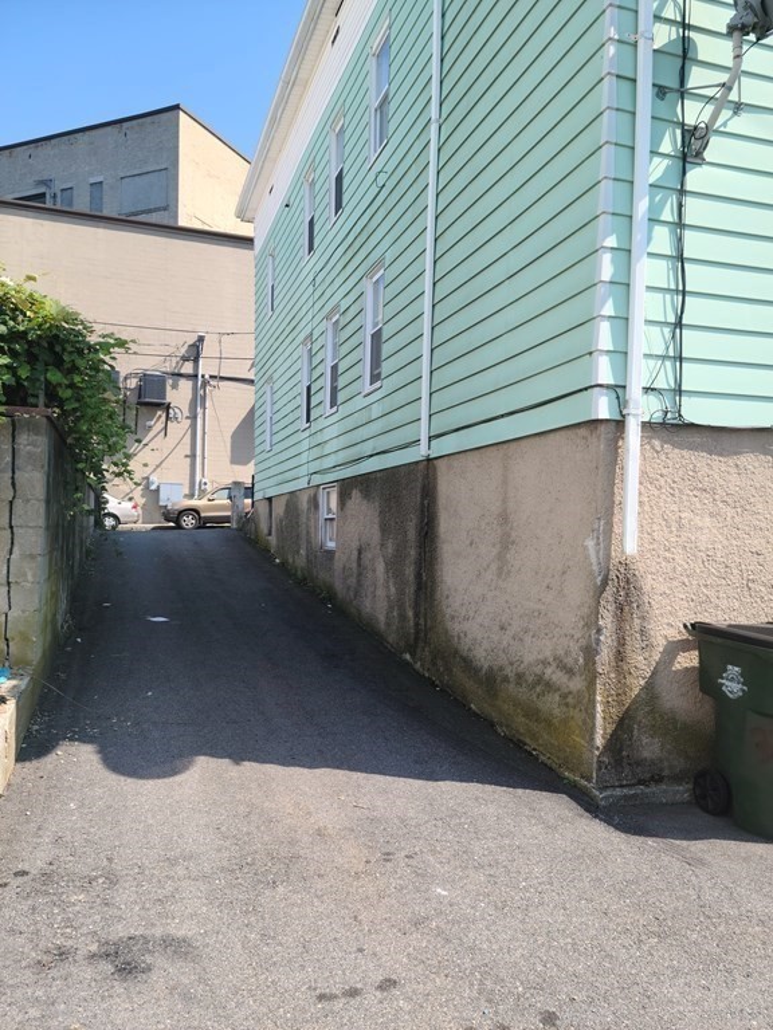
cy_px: 515
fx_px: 834
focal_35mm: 28
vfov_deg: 63.4
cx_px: 386
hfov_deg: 49.7
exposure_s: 1/458
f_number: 2
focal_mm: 5.9
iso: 25
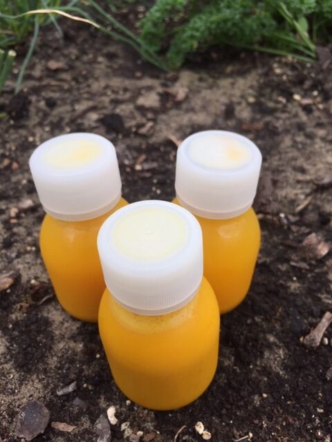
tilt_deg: -43.6
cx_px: 166
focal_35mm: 29
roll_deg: +2.6
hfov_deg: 48.2
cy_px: 221
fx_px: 371
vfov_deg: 61.7
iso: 32
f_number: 2.2
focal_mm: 4.15
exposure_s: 1/527
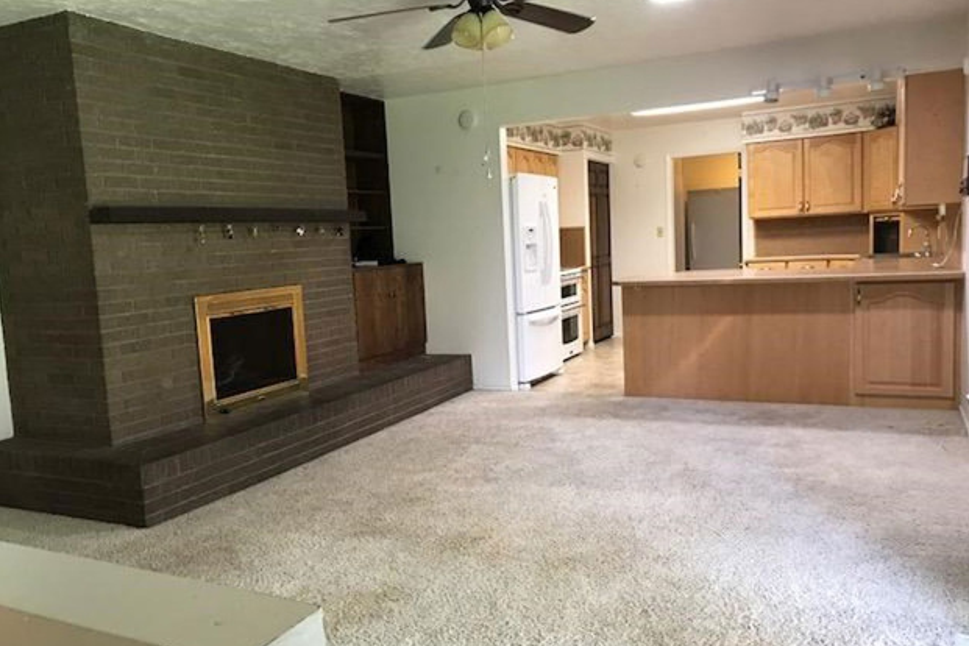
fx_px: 807
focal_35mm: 30
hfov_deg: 61.9
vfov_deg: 43.6
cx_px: 471
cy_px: 339
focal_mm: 3.99
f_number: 1.8
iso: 40
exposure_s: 1/17
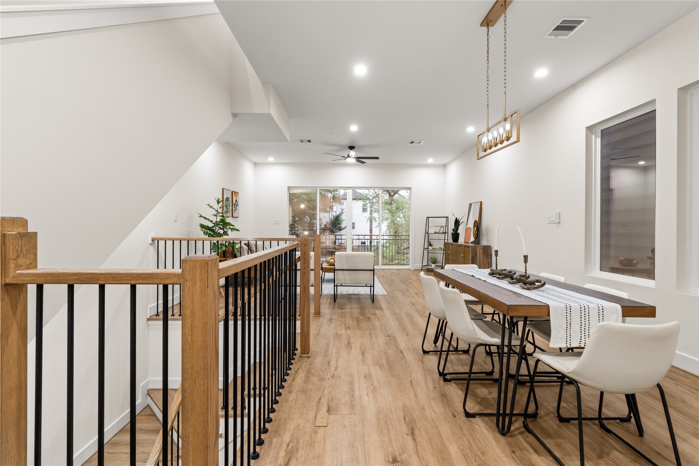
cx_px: 350
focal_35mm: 16
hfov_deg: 96.7
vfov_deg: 73.7
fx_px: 311
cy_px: 233
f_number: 9
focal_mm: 16
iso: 200
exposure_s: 2.5
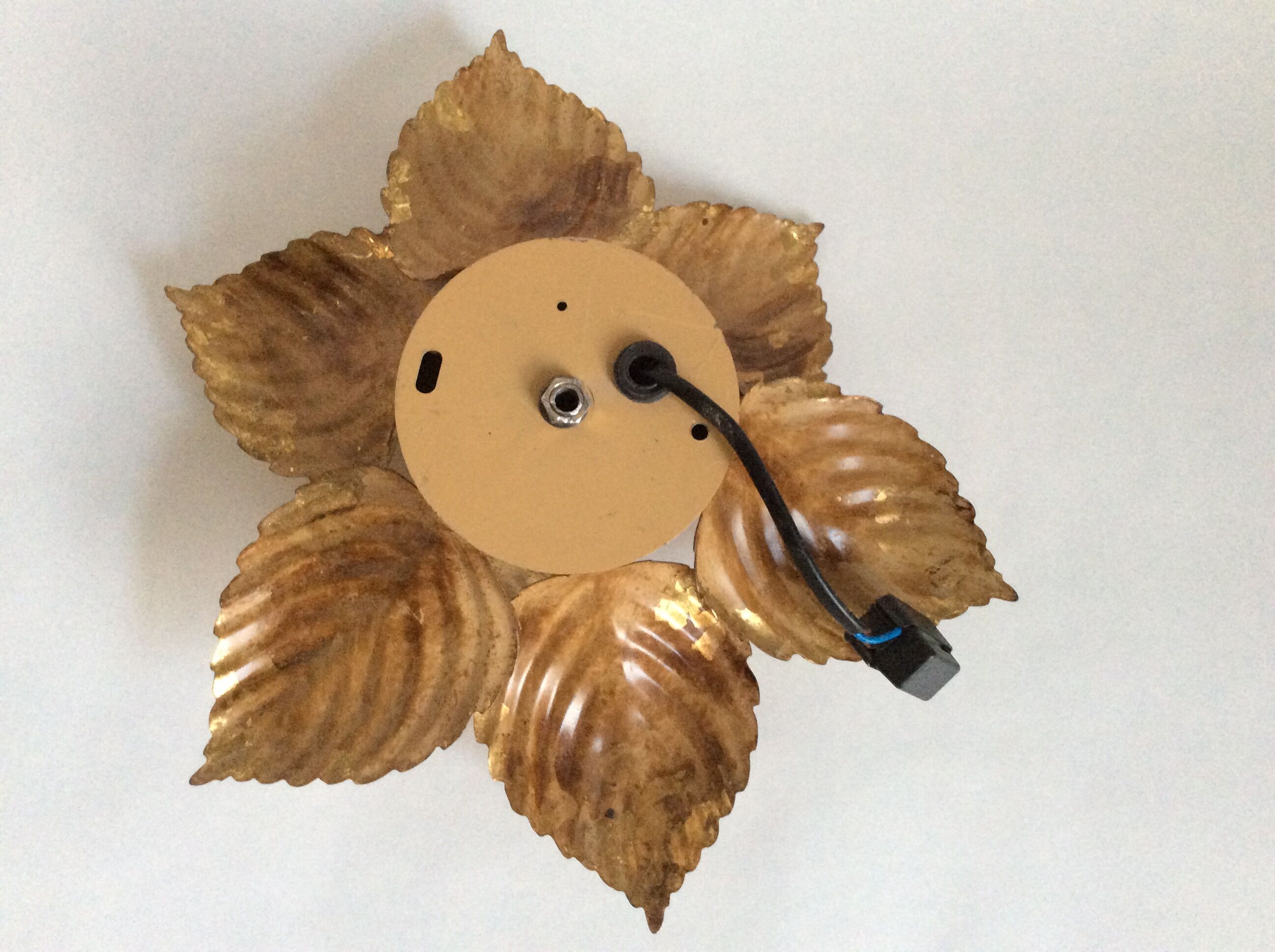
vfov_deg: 44.1
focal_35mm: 32
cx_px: 638
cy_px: 476
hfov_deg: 56.9
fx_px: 1177
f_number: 2.4
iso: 250
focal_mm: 3.3
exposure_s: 1/20
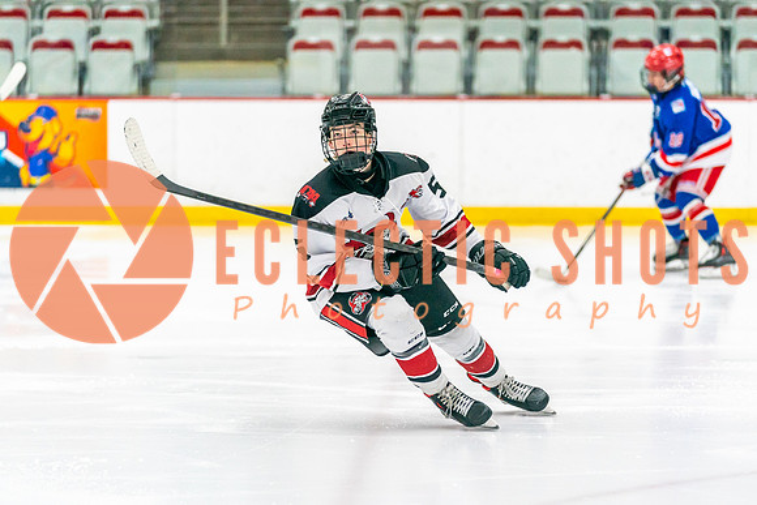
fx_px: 3443
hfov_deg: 12.5
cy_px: 292
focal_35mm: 164
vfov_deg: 8.4
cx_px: 401
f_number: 2.8
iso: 3200
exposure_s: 1/1000
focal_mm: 132
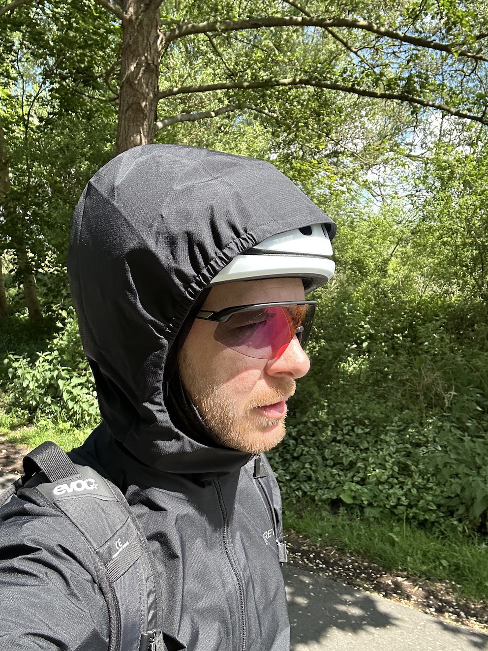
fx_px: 564
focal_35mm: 30
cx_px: 244
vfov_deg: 60.0
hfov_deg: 46.8
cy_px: 326
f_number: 1.9
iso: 25
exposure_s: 1/229
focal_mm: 2.69
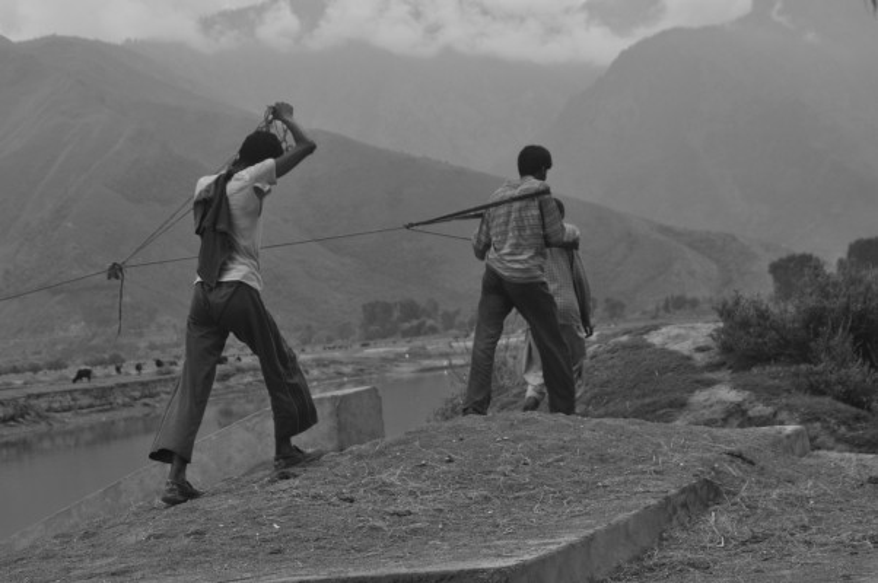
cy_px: 292
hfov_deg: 27.0
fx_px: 1827
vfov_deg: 18.1
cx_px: 439
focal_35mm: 75
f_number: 5.6
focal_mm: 50
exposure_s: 1/125
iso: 200
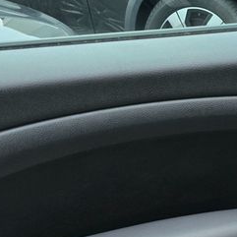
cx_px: 197
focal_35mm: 54
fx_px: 418
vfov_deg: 29.8
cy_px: 228
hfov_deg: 30.7
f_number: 1.7
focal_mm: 6.3
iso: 800
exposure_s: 1/60
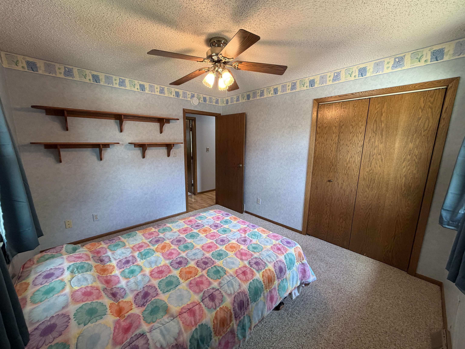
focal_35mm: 14
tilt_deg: -11.3
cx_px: 232
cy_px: 174
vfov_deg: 85.7
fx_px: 188
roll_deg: -0.6
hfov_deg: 102.1
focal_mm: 2.22
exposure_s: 1/60
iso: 250
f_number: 2.2
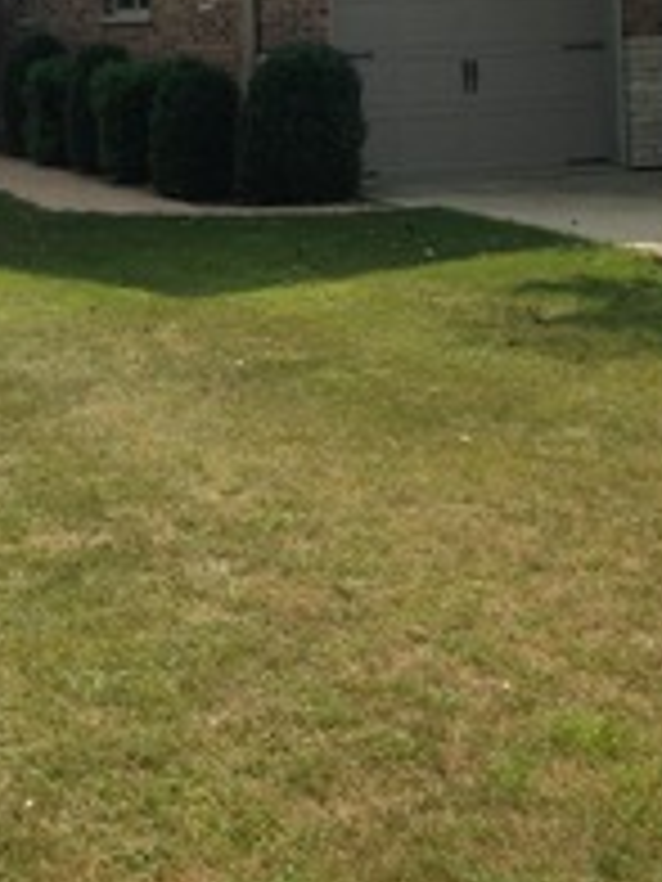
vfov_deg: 23.3
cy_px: 45
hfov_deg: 18.1
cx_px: 171
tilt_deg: -2.2
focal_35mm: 81
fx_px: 2065
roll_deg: +1.9
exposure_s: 1/763
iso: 50
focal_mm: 4.12
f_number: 2.4
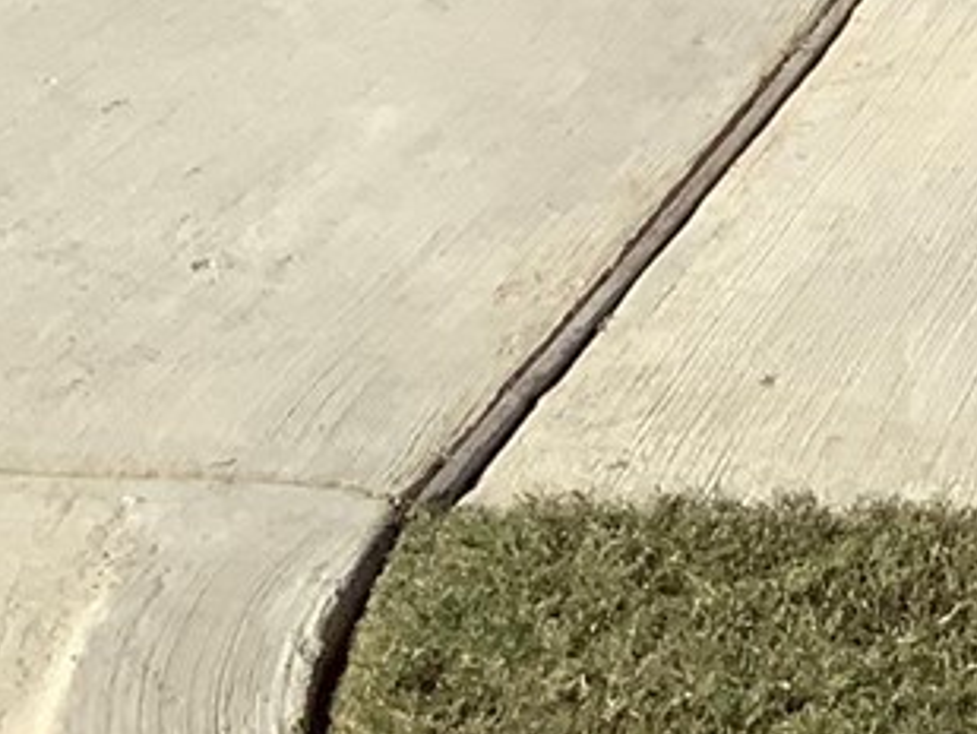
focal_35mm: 192
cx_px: 1856
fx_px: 5421
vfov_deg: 7.1
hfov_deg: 9.7
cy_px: -1250
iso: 20
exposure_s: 1/2801
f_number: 1.8
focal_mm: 3
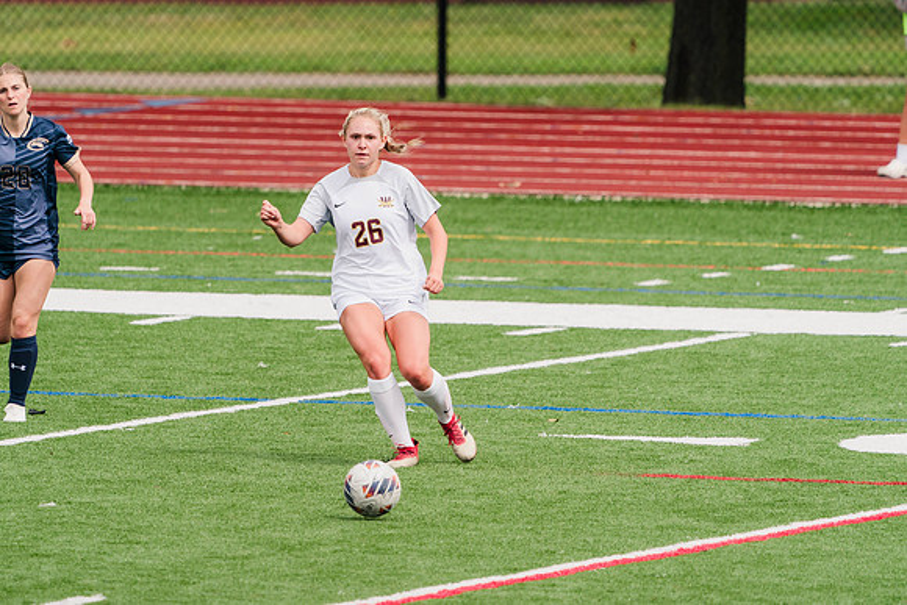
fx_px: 17906
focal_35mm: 711
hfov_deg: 2.9
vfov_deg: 1.9
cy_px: 261
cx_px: 370
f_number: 6.3
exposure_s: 1/1600
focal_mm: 600
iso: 500
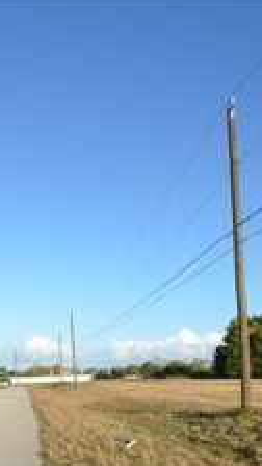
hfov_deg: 30.8
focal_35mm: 35
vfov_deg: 54.6
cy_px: 336
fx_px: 432
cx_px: -12
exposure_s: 1/250
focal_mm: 10
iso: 180
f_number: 8
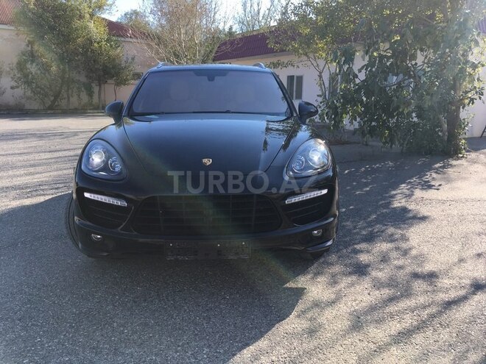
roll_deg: -0.5
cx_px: 243
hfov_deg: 61.7
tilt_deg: -11.3
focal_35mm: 29
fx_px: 407
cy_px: 182
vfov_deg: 48.2
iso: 25
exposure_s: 1/646
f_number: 2.2
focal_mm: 4.15
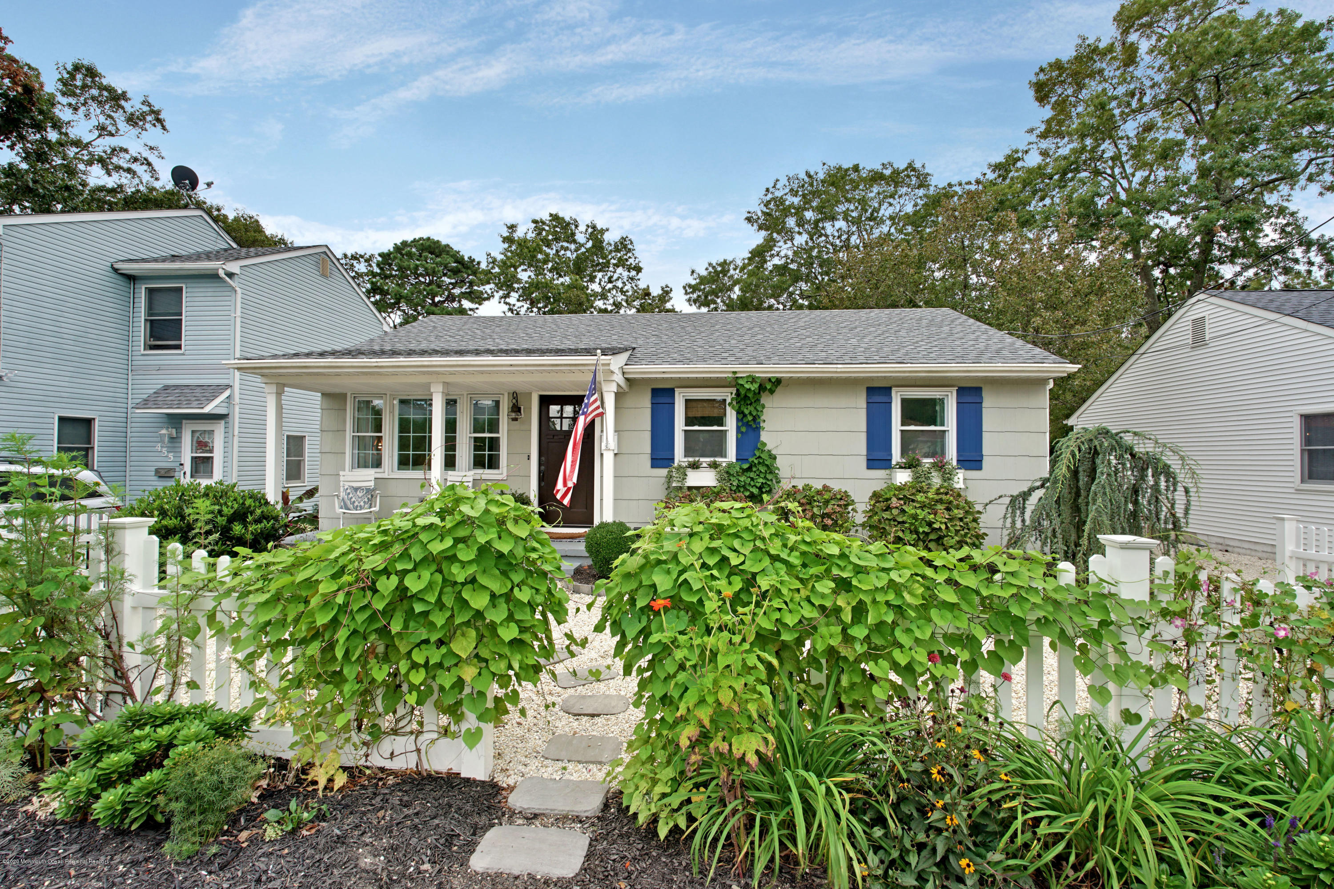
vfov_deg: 73.7
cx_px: 667
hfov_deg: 96.7
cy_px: 444
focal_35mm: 16
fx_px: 593
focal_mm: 16
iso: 100
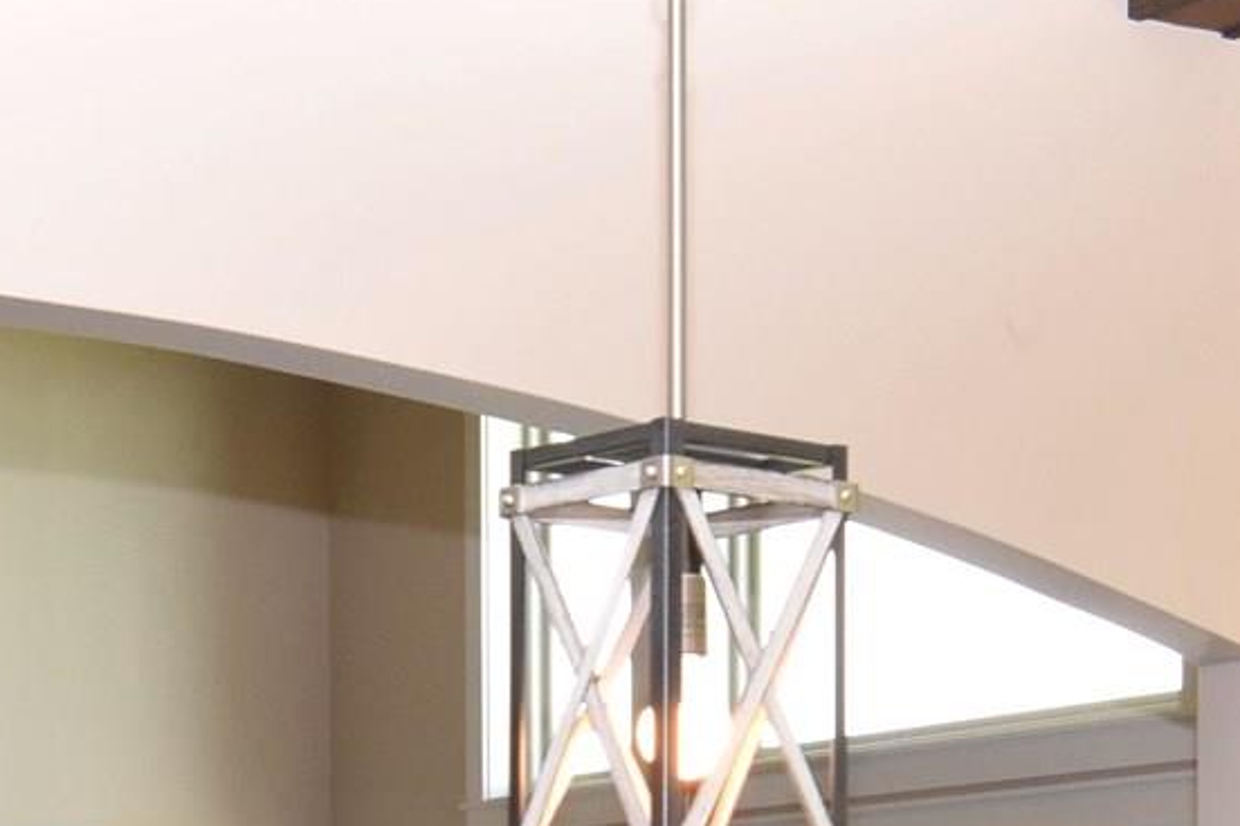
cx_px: 553
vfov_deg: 14.2
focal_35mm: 92
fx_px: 3161
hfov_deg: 22.2
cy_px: 1098
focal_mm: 11
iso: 450
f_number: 5.6
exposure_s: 1/125
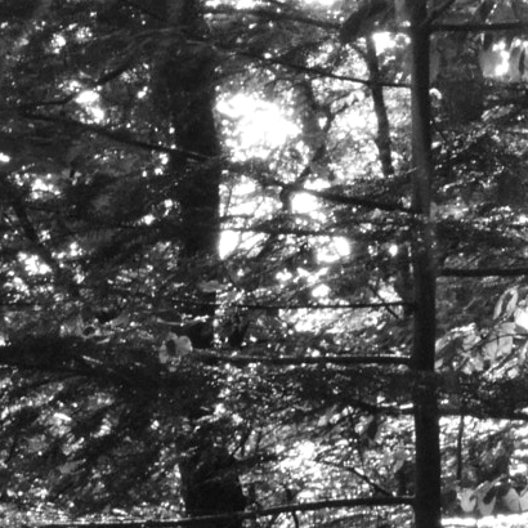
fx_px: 3607
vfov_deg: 8.4
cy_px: 121
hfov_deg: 8.4
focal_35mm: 209
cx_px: 421
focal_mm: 42
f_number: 22
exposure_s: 1/40
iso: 6400
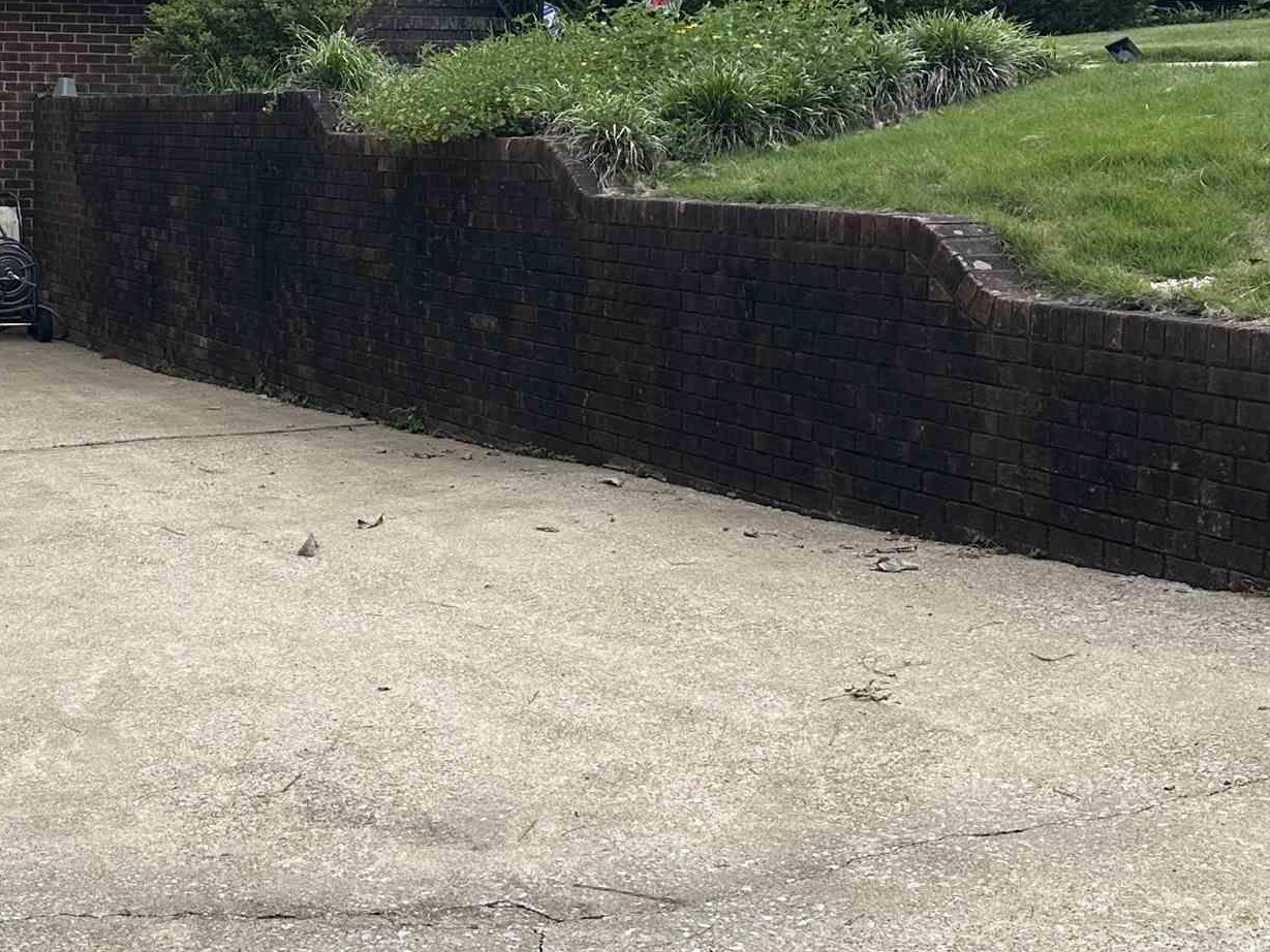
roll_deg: -0.6
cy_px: 218
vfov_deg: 24.1
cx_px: 26
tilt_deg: -4.1
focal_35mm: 60
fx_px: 2202
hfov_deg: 30.1
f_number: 1.78
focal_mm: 6.86
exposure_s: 1/132
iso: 64
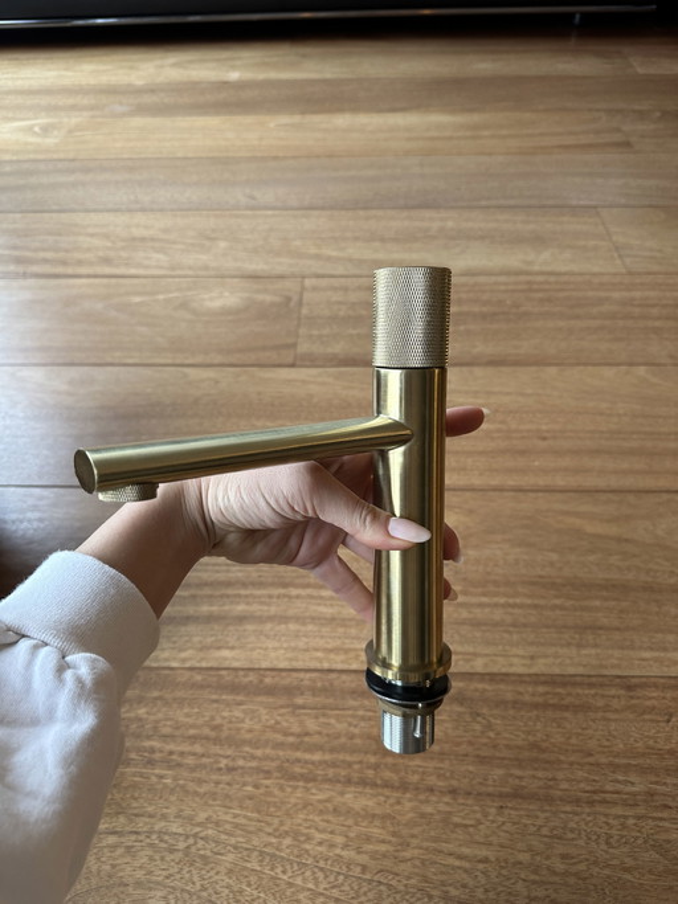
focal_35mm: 24
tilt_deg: -48.1
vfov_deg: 71.6
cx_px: 339
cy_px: 452
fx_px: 627
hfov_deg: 56.8
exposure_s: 1/50
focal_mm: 6.86
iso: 200
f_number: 1.78
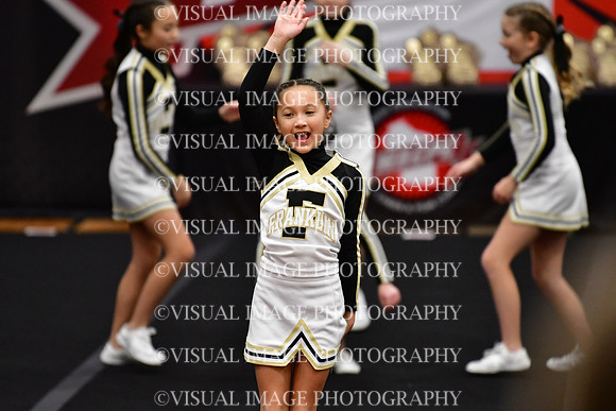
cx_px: 308
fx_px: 5134
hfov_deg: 6.9
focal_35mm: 300
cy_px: 206
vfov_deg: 4.6
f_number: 2.8
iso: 4000
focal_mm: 200
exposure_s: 1/800
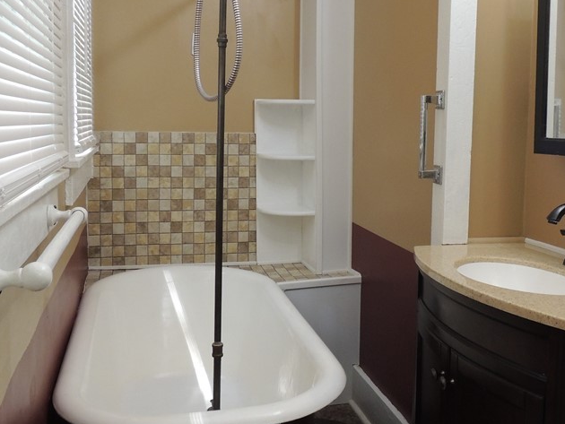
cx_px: 329
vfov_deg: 36.7
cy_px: 169
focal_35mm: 39
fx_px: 637
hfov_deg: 47.7
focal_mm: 4.3
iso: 360
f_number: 3.3
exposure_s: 1/30
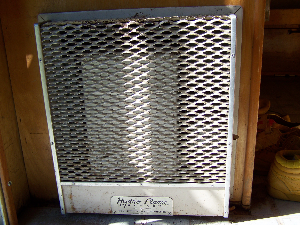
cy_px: 112
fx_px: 329
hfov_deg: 49.0
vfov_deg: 37.7
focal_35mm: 38
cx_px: 150
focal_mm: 6.3
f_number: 2.8
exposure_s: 1/320
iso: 64
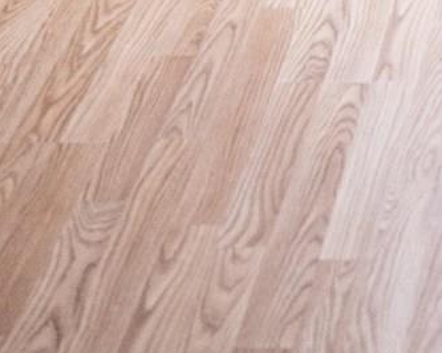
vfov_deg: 8.0
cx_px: 696
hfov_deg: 11.7
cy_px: -808
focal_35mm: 156
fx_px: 2040
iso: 1000
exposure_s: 1/100
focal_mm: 24
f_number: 2.8
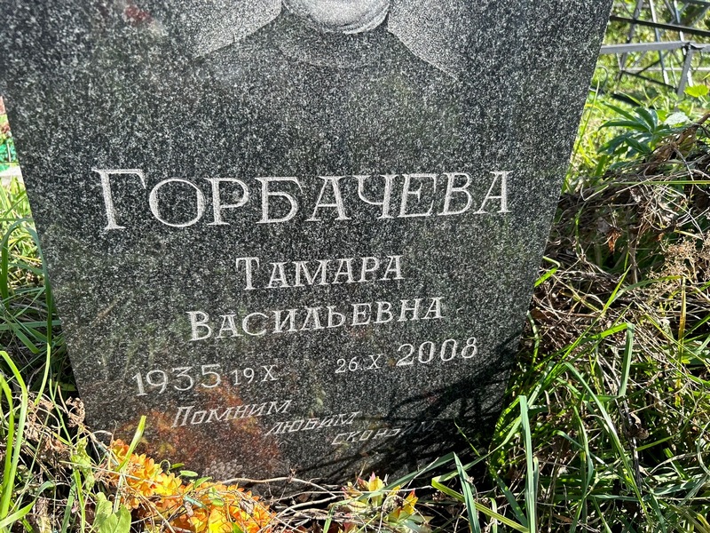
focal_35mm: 26
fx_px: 533
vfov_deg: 53.1
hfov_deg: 67.3
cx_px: 355
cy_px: 266
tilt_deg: -28.3
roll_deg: +1.2
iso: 50
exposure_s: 1/658
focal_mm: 5.7
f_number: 1.5
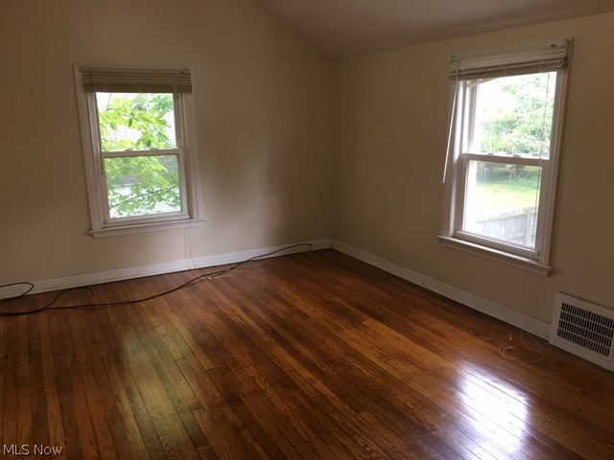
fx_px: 514
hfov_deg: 61.7
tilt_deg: -11.7
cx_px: 307
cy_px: 230
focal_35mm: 29
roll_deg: +1.7
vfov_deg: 48.2
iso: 32
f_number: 2.2
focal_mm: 4.15
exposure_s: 1/15
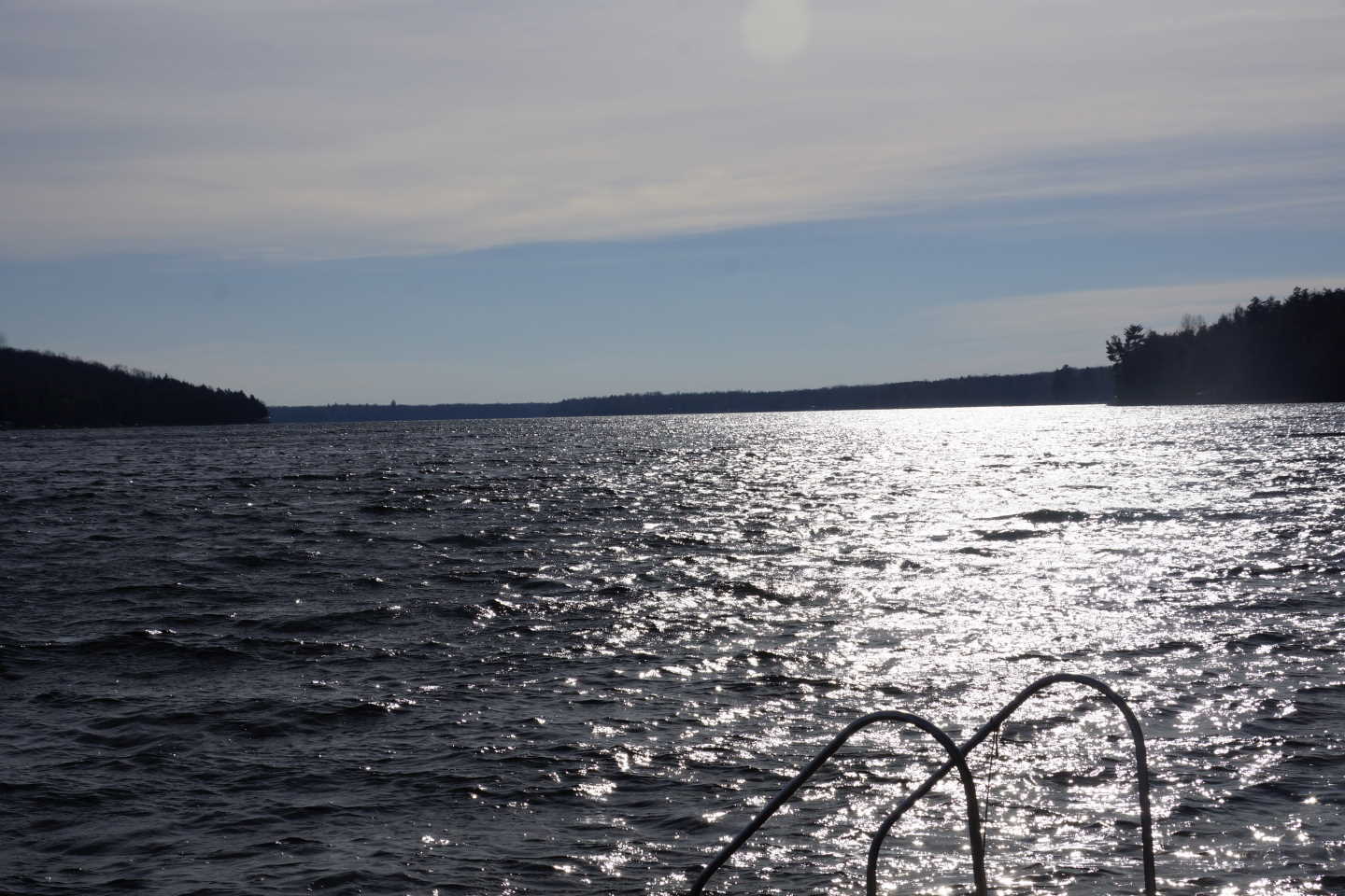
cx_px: 672
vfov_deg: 20.2
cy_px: 448
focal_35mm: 68
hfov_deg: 29.9
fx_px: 2522
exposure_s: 1/800
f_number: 13
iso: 100
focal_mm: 45
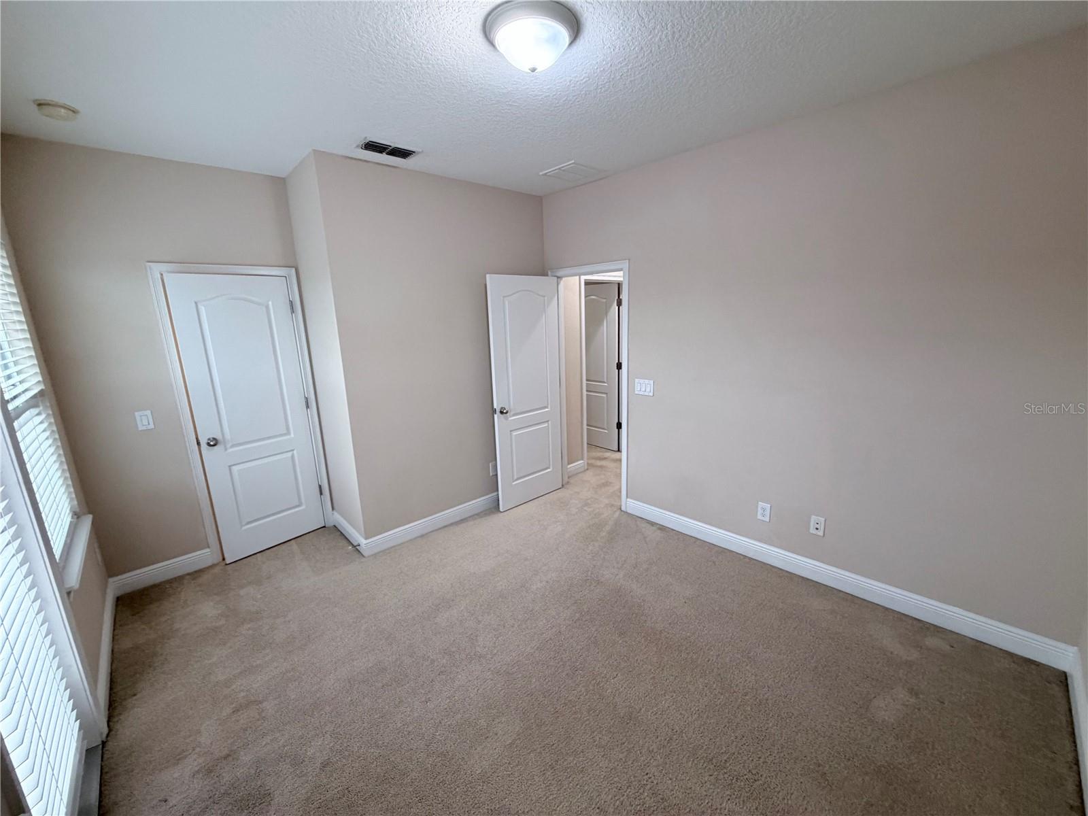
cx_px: 544
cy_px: 408
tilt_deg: -13.7
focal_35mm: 14
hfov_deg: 102.1
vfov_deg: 85.7
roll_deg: +2.5
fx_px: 440
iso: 200
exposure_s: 1/120
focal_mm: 2.22
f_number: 2.2
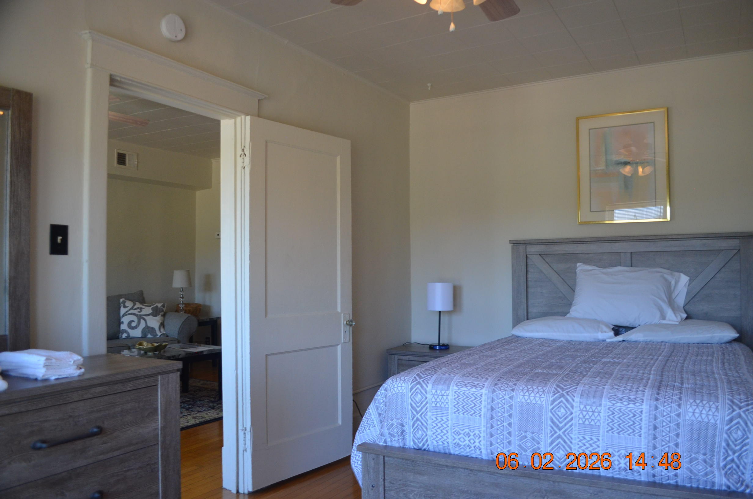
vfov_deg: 47.7
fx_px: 564
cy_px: 250
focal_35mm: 27
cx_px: 376
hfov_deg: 67.5
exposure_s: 1/60
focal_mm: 18
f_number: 4
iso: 800
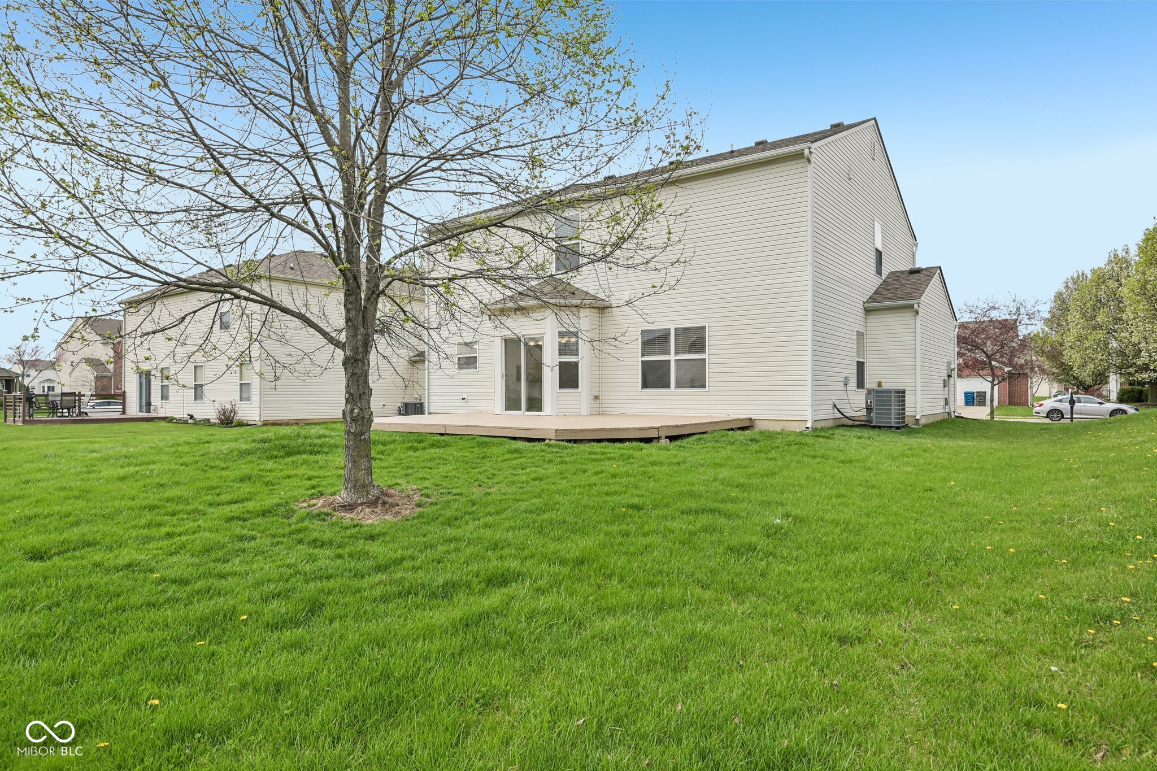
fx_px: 675
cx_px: 578
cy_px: 386
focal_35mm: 21
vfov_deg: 59.5
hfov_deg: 81.2
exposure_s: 1/200
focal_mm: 21
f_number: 8
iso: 100
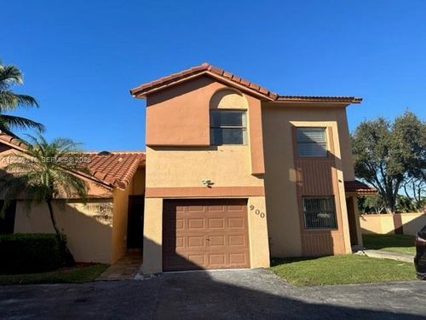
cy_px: 160
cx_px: 213
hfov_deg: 71.6
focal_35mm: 24
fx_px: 295
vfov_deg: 56.8
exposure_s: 1/3861
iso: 80
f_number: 1.78
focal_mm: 6.86
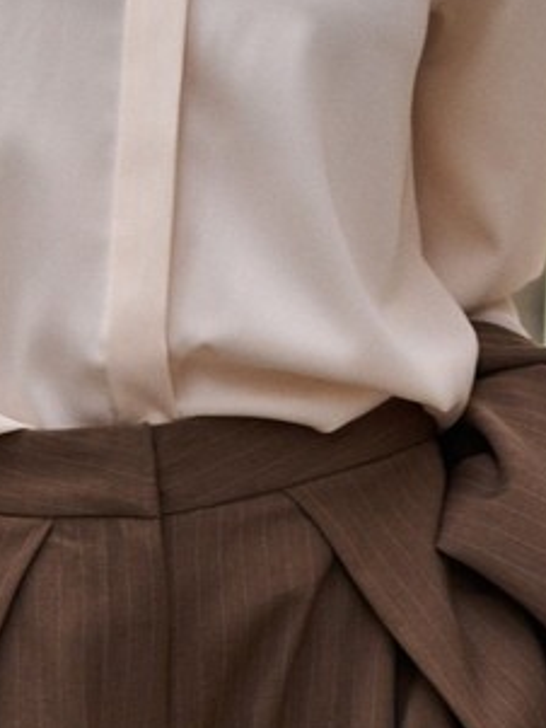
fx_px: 3804
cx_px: 133
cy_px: 501
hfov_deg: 8.2
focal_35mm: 181
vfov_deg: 10.9
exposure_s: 1/1600
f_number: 2.8
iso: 400
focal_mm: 70
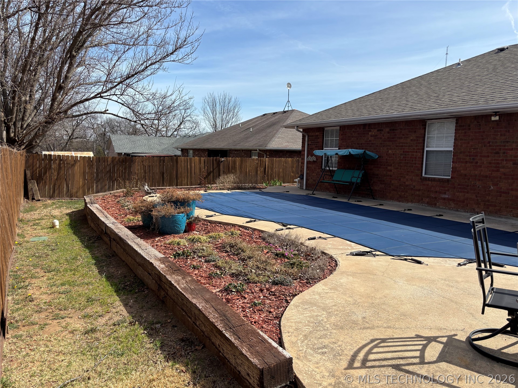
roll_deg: -1.8
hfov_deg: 67.3
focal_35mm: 26
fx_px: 389
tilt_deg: -6.1
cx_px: 259
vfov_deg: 53.1
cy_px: 194
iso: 50
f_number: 1.6
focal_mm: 5.96
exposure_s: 1/3534
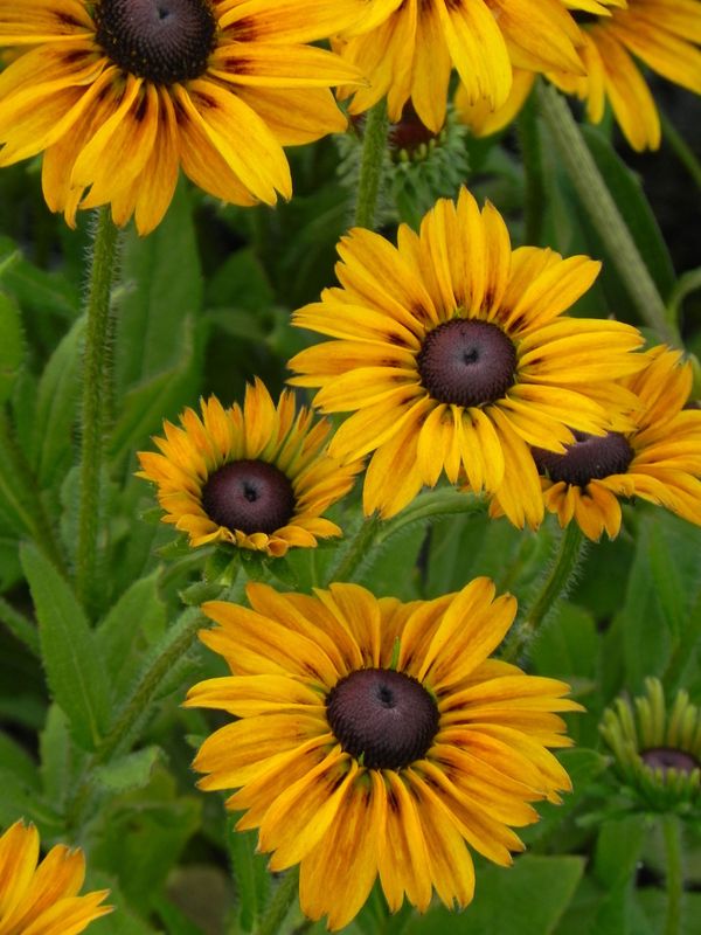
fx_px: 6669
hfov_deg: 6.0
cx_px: 350
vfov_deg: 8.0
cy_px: 468
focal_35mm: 247
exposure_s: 1/25
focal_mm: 44
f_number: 5
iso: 160
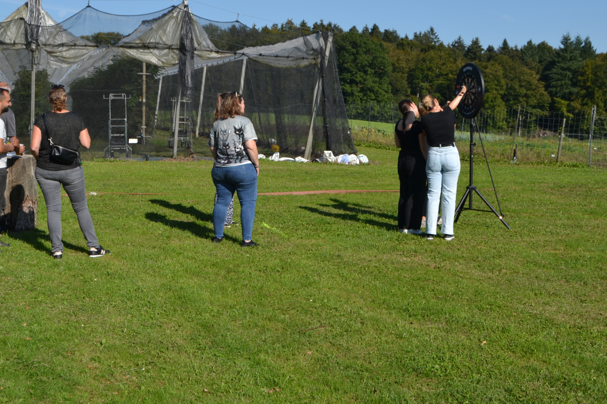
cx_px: 233
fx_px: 860
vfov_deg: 26.3
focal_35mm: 51
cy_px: 132
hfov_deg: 38.7
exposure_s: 1/250
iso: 100
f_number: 8
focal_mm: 24
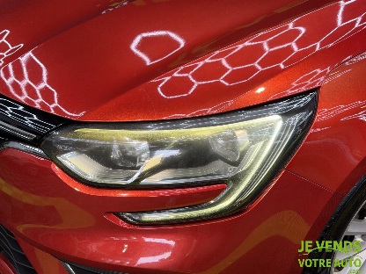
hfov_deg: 39.7
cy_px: 137
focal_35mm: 48
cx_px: 183
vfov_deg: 30.3
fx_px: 508
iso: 80
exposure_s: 1/100
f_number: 1.78
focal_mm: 6.76
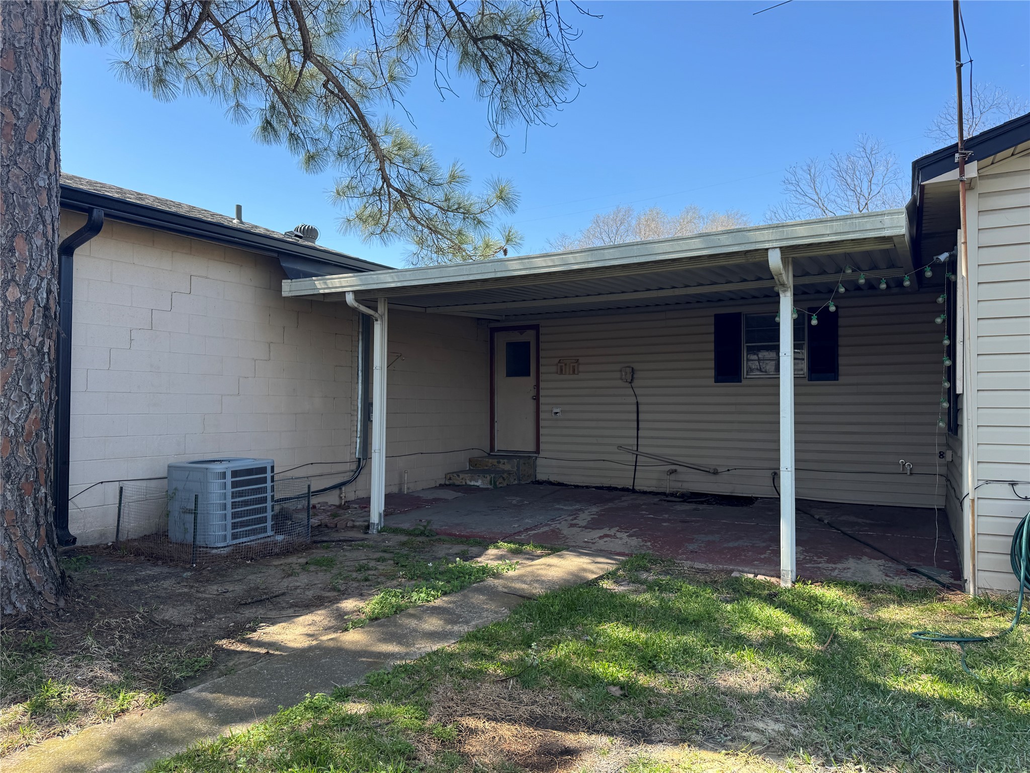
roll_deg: -0.4
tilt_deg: +1.0
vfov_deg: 56.8
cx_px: 515
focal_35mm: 24
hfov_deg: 71.6
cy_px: 386
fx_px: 714
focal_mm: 6.76
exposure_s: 1/1285
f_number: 1.78
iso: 80
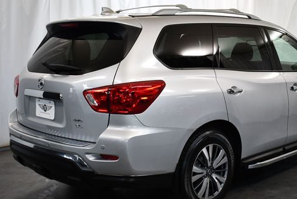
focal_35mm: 53
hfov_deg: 37.3
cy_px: 111
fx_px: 438
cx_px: 184
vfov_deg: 25.6
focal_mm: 20
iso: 800
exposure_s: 1/250
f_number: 3.5
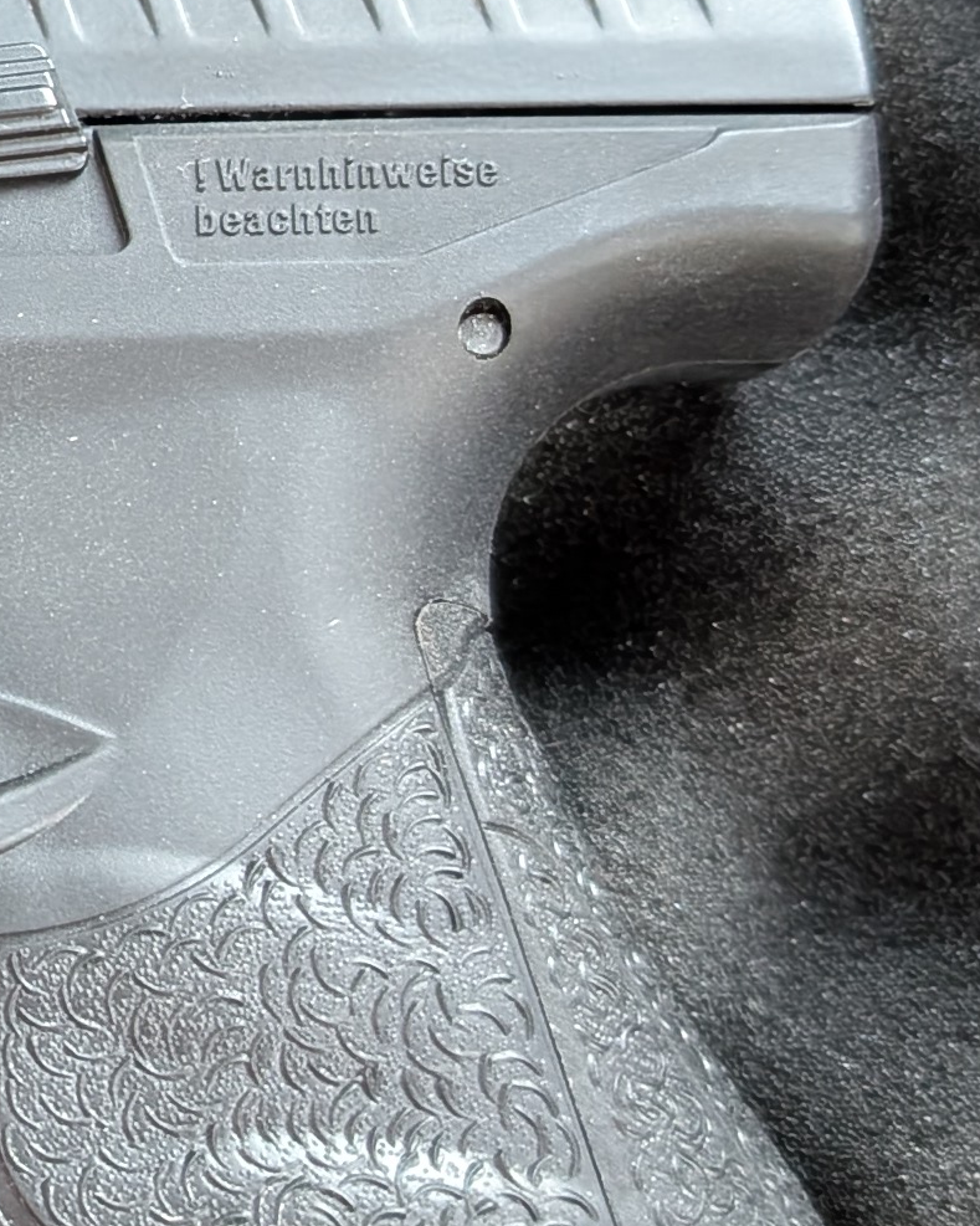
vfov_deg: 19.7
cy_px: 468
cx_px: -414
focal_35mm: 97
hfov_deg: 14.9
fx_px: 3518
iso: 1321
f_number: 1.68
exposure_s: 1/23.8
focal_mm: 6.9
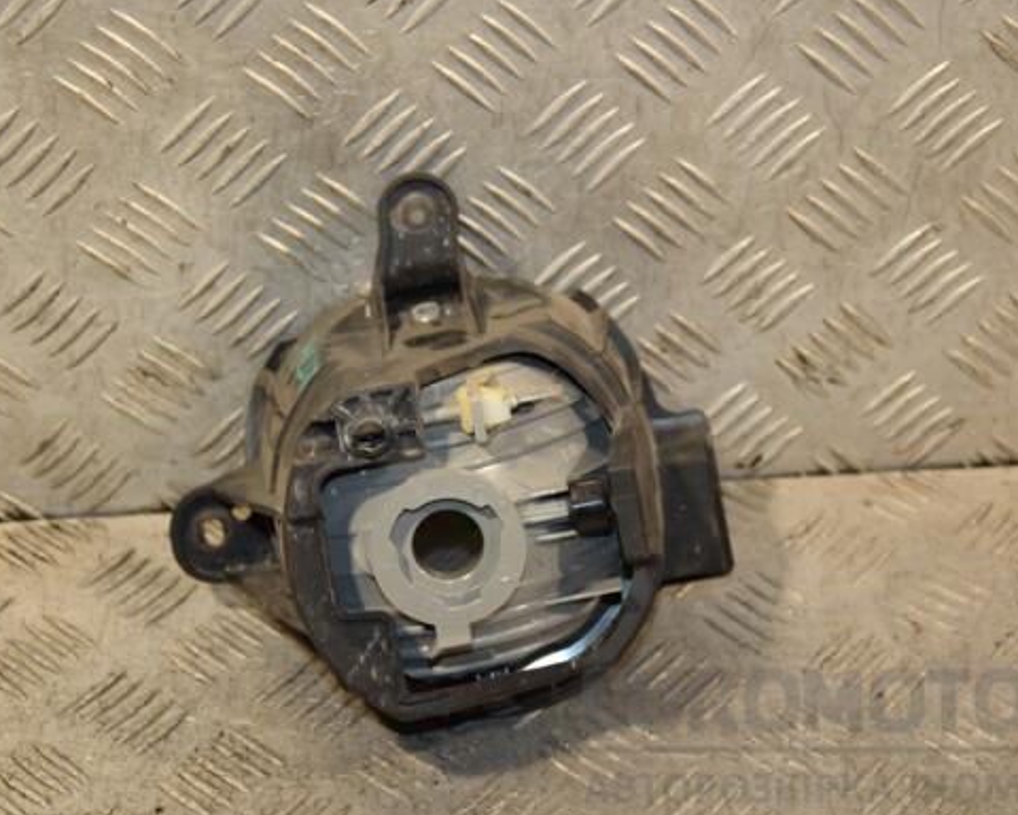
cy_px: 418
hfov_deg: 21.7
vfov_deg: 17.5
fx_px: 2651
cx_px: 543
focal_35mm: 88
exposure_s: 1/125
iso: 800
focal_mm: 50
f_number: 5
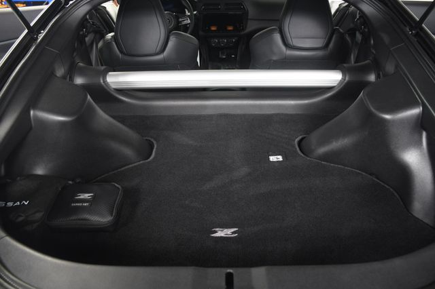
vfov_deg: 47.9
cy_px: 144
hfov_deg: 67.4
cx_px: 218
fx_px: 326
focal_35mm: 27
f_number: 3.5
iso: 100
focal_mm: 18
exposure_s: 1/160
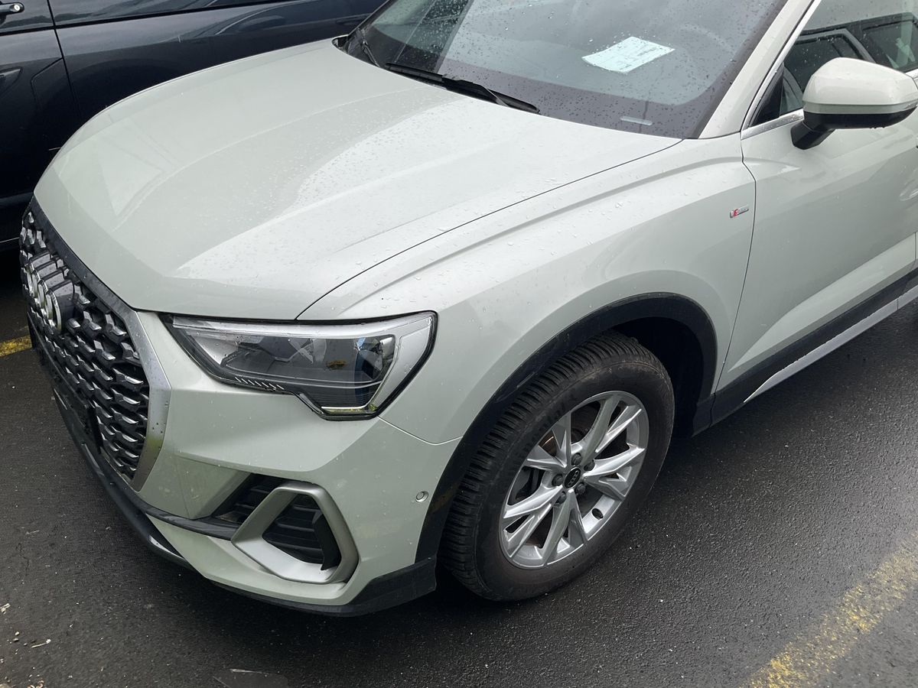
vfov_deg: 48.2
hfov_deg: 61.7
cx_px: 459
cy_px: 344
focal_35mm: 29
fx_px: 769
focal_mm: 3
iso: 25
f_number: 1.8
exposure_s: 1/728
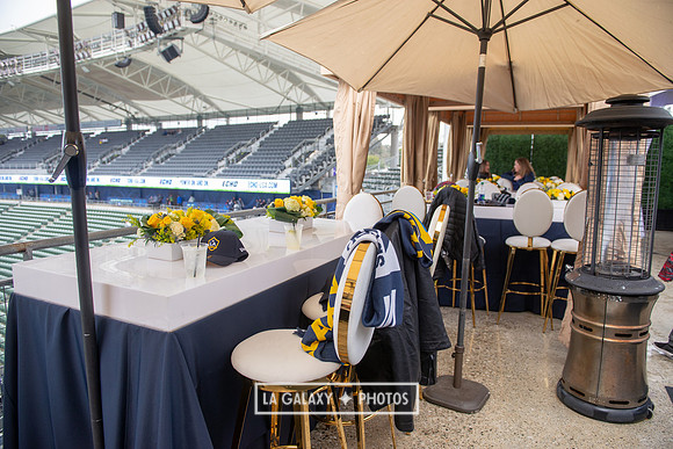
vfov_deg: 53.2
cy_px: 224
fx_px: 449
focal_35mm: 24
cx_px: 336
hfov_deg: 73.7
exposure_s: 1/500
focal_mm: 24
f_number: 3.5
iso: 500
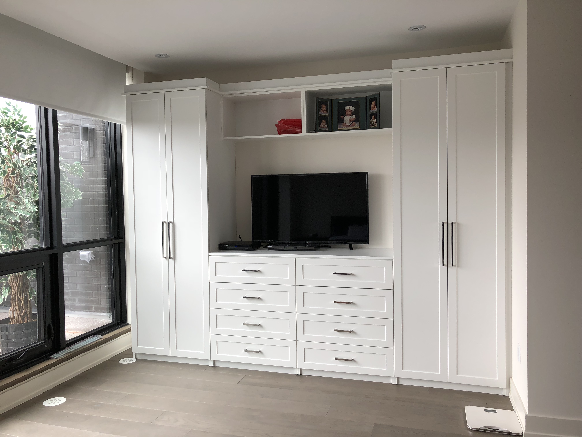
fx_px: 488
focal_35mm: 29
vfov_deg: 48.2
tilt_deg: -3.6
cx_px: 291
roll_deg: +0.9
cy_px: 218
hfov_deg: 61.7
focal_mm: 3.99
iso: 40
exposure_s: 1/83
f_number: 1.8
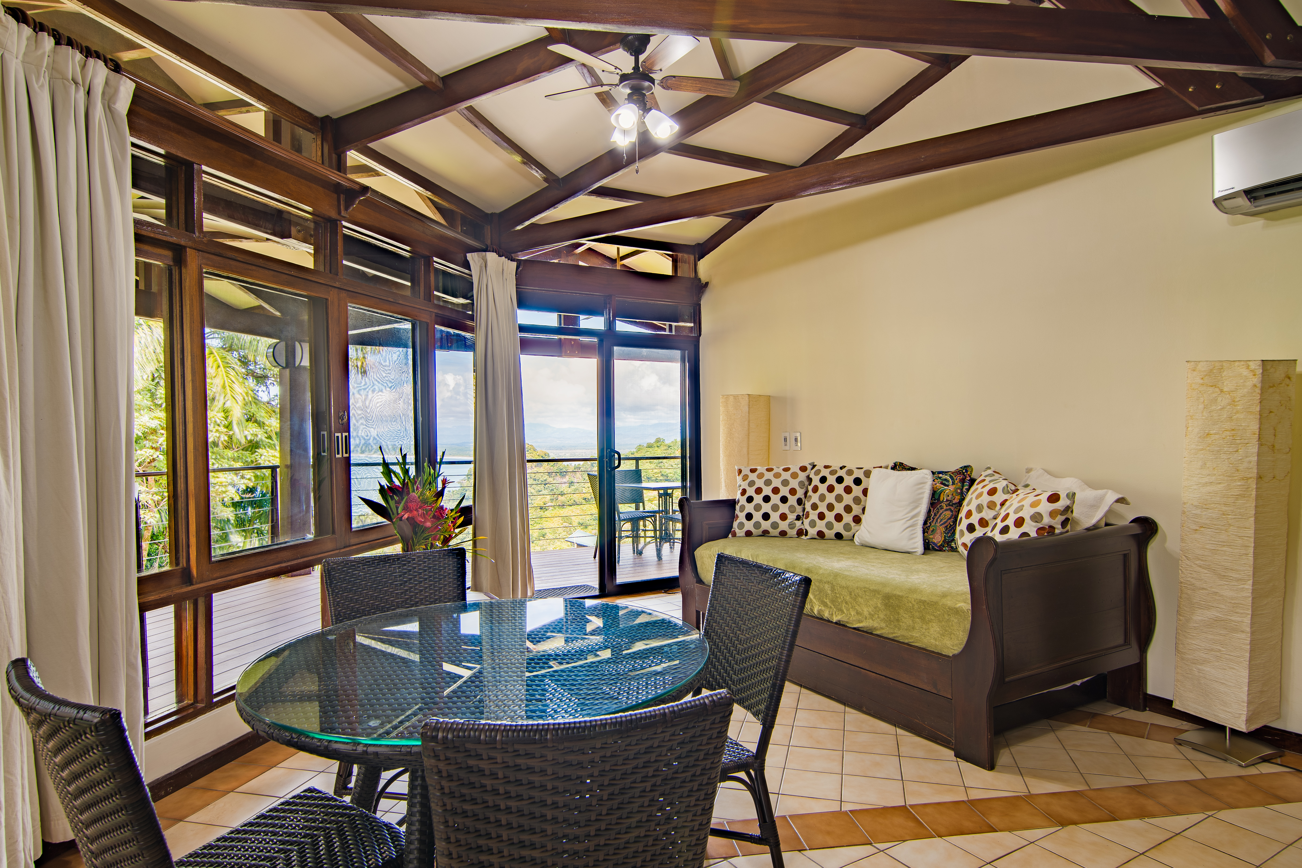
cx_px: 651
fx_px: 759
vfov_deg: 59.5
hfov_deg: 81.2
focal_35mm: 21
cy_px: 434
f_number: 8
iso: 100
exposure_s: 2
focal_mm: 14
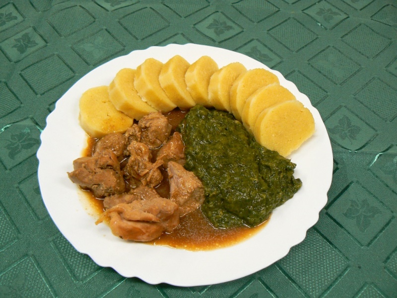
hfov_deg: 51.4
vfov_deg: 39.7
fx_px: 413
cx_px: 198
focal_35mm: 36
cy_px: 149
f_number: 2.8
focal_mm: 6
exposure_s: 1/30
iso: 160
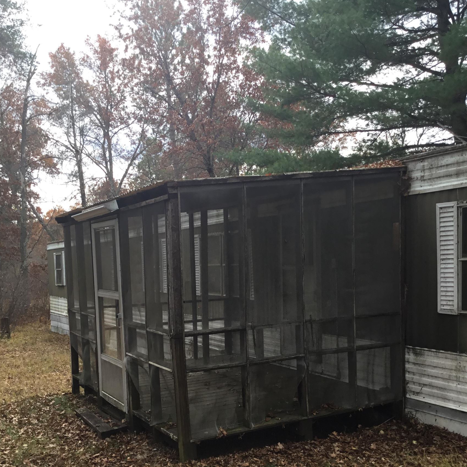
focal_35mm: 37
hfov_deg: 44.9
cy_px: 291
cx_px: 233
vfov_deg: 44.6
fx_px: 565
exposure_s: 1/143
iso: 25
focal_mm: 3.3
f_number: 2.4
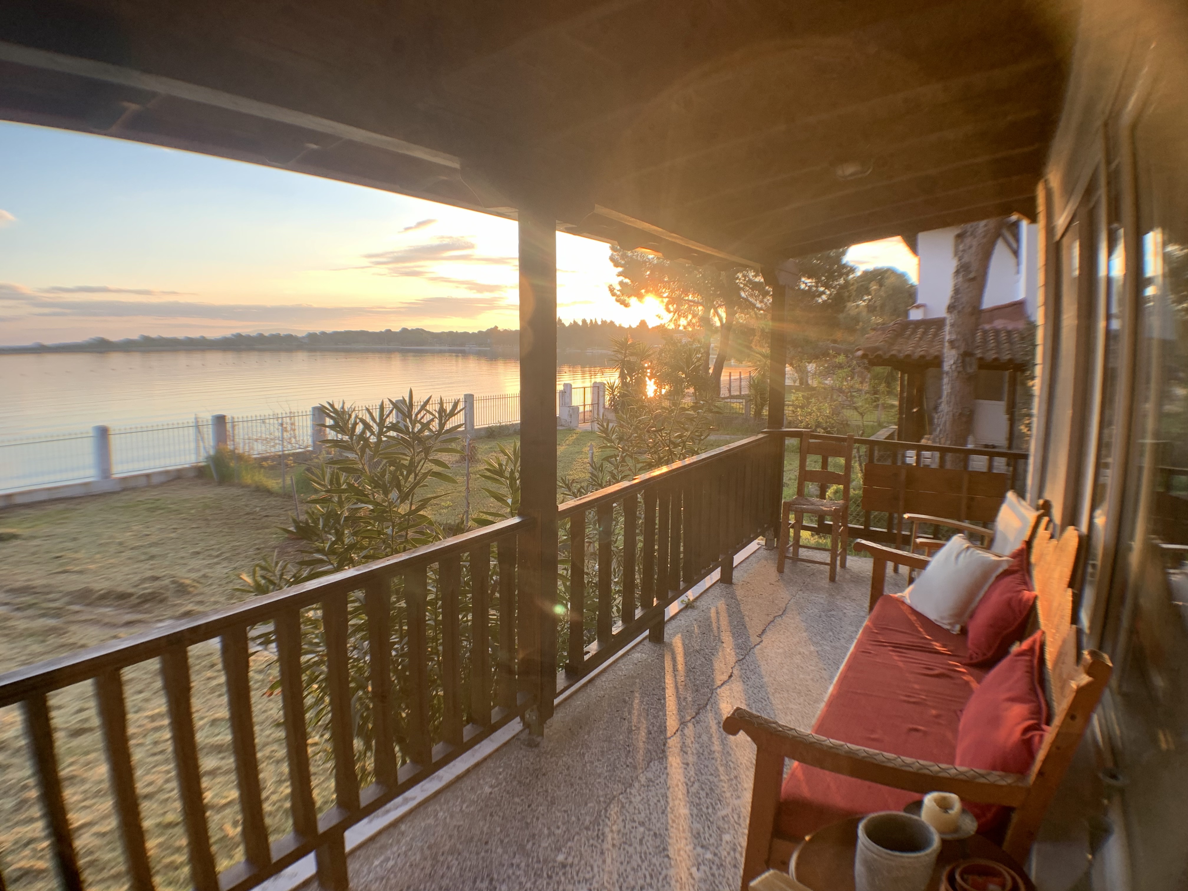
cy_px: 446
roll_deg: -0.6
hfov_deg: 67.3
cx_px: 594
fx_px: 892
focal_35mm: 26
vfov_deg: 53.1
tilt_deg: -7.9
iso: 25
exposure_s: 1/121
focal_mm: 4.25
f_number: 1.8
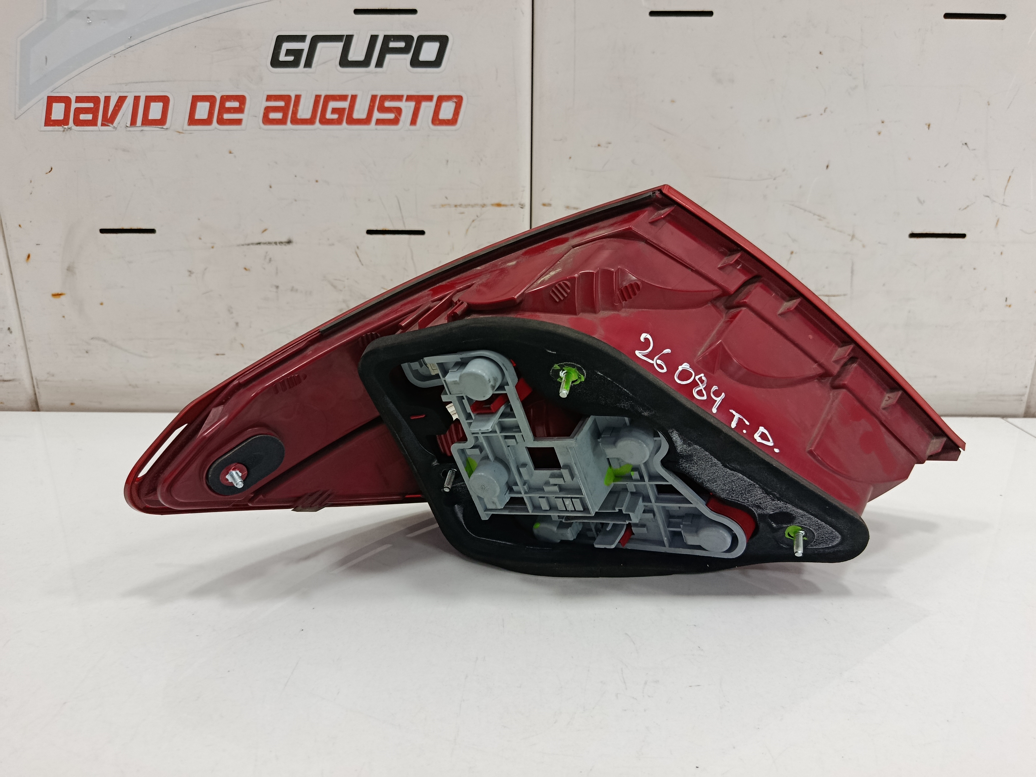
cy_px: 388
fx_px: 718
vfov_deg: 56.8
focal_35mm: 24
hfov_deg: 71.6
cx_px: 518
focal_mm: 5.24
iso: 1130
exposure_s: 1/100
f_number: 1.7
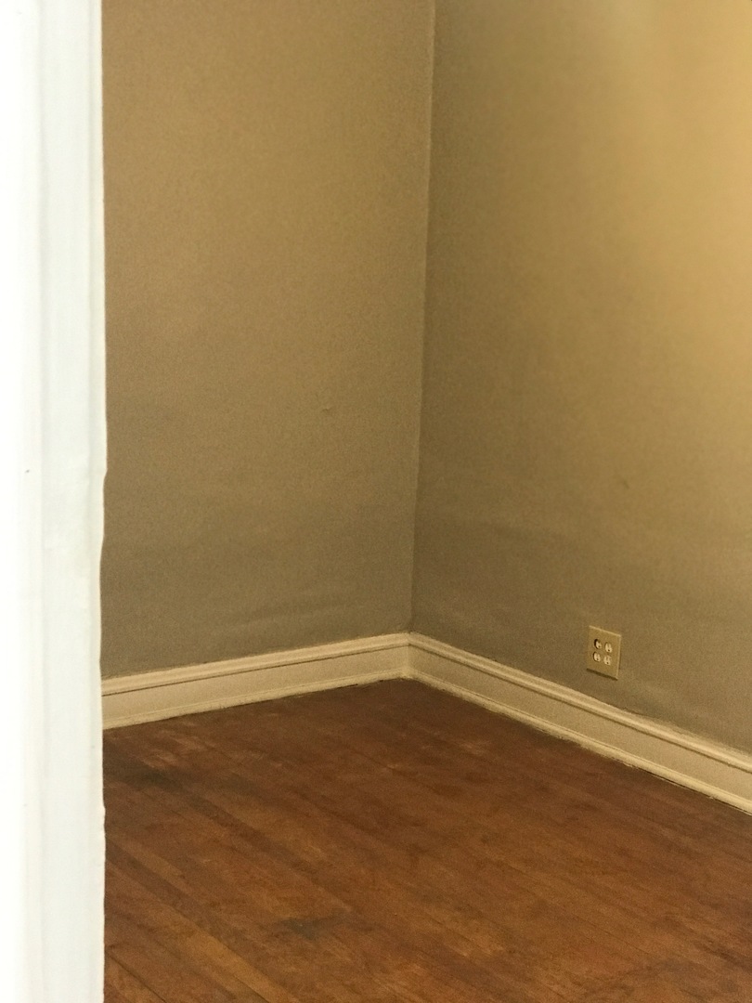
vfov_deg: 33.8
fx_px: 1651
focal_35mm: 57
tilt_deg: -9.1
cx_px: 376
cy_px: 502
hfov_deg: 25.7
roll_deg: -1.8
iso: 400
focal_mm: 6.6
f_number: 2.8
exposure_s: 1/60
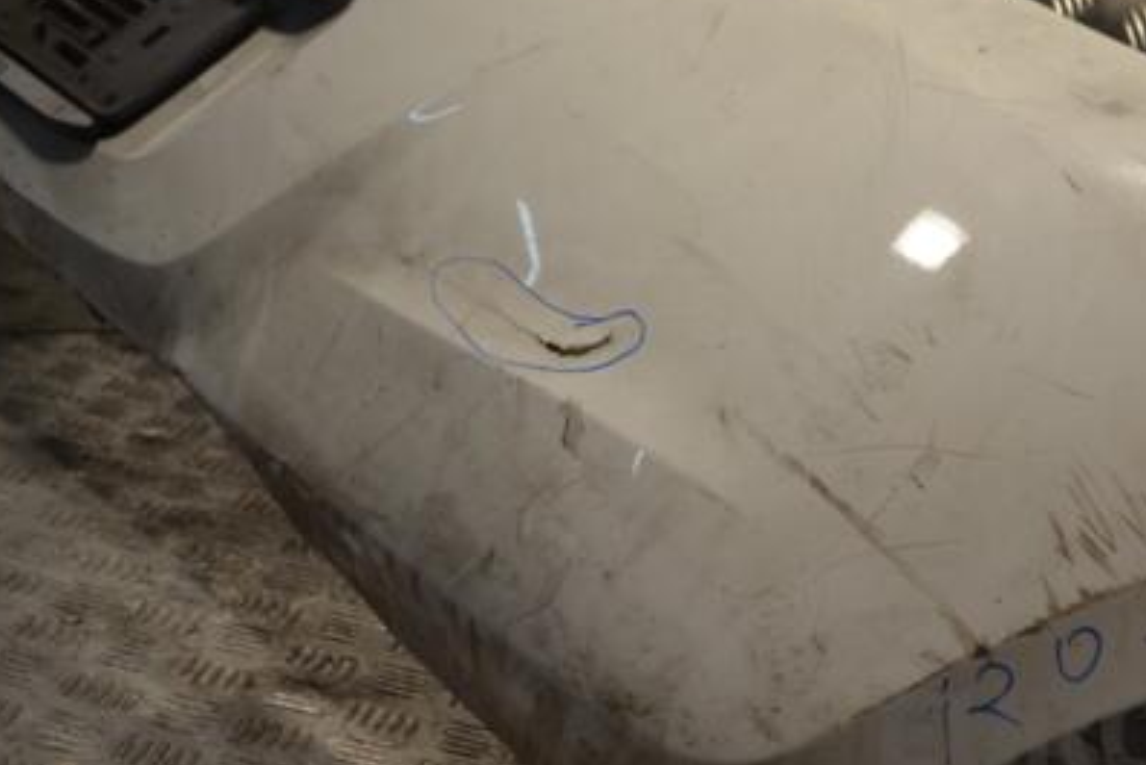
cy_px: 349
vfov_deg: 20.0
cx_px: 828
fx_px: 2165
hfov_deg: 29.3
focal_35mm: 68
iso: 100
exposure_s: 1/100
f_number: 5
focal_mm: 30
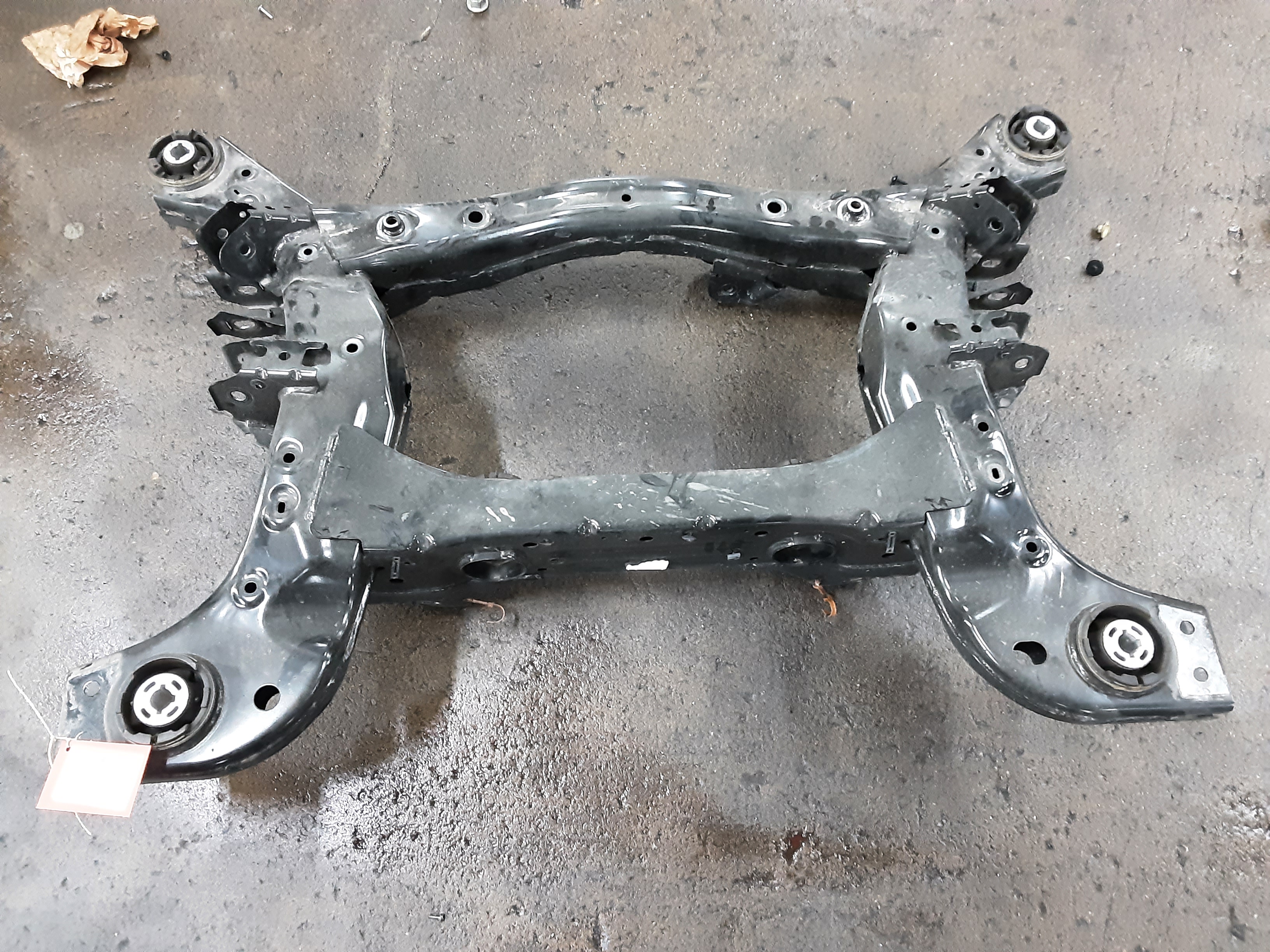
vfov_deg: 51.4
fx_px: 991
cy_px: 476
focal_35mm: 27
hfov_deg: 65.3
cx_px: 635
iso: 400
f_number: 1.9
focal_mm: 2.91
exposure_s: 1/20
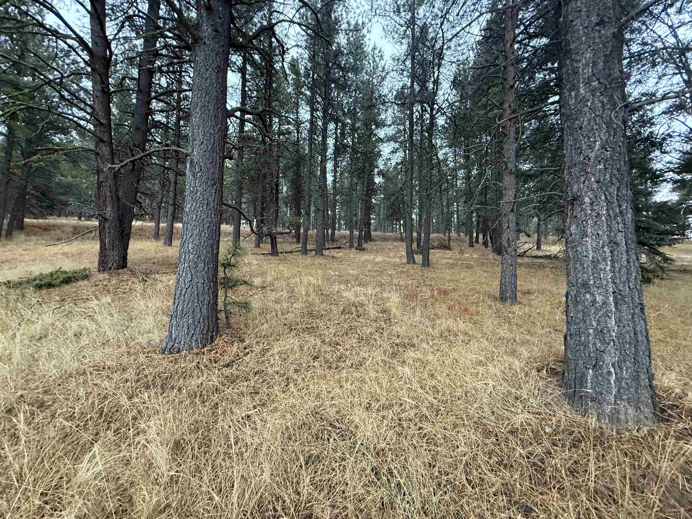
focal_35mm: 14
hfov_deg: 102.1
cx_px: 346
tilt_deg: +4.4
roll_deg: -2.6
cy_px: 260
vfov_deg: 85.7
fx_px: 280
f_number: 2.2
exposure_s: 1/60
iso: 500
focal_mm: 2.22
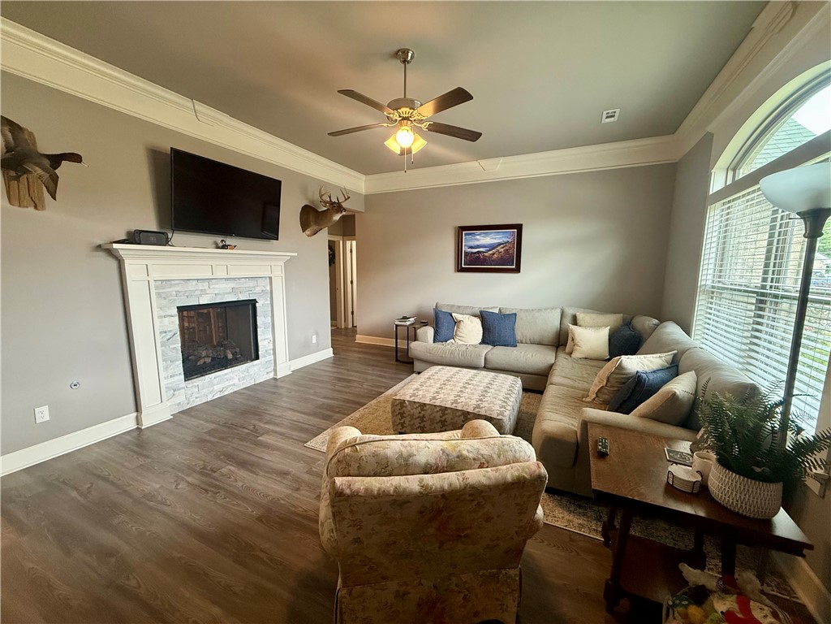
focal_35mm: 14
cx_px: 416
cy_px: 312
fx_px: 336
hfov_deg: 102.1
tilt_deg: -7.2
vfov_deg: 85.7
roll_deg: +0.2
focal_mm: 2.22
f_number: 2.2
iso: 320
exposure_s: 1/120
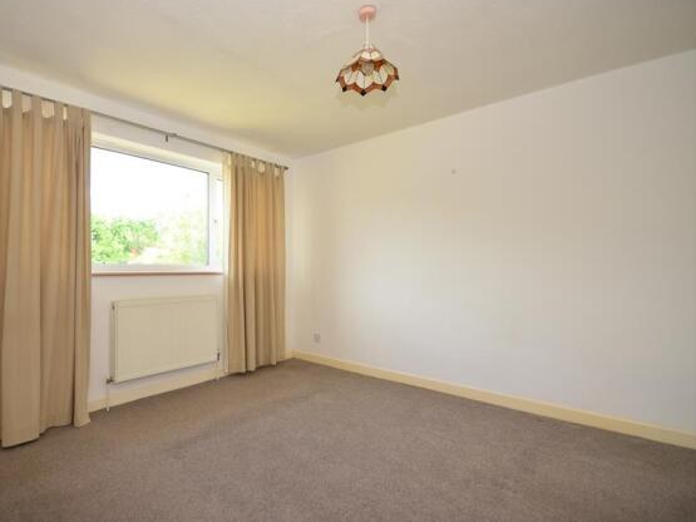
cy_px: 260
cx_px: 291
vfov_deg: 74.7
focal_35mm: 17
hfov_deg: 90.3
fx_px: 342
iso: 200
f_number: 5
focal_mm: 10
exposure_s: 1/50
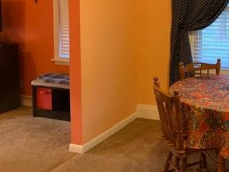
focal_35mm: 52
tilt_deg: -5.7
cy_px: 39
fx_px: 344
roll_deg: -0.3
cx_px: 195
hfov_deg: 35.2
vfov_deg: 27.6
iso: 250
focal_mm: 4.25
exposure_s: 1/40
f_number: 1.8
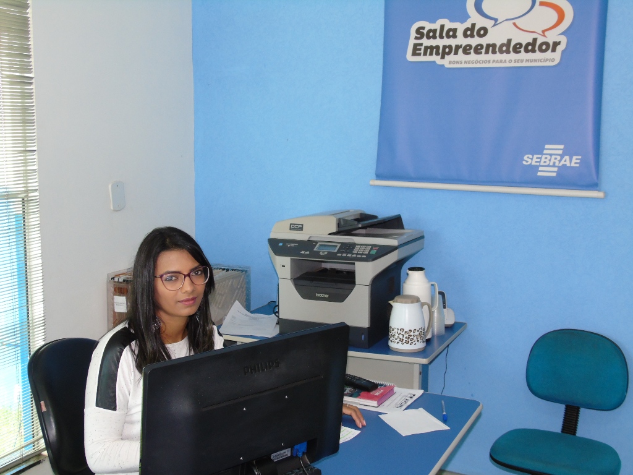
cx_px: 316
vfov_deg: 36.0
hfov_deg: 46.8
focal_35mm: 40
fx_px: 731
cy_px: 238
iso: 200
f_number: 3.9
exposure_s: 1/50
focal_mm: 7.1
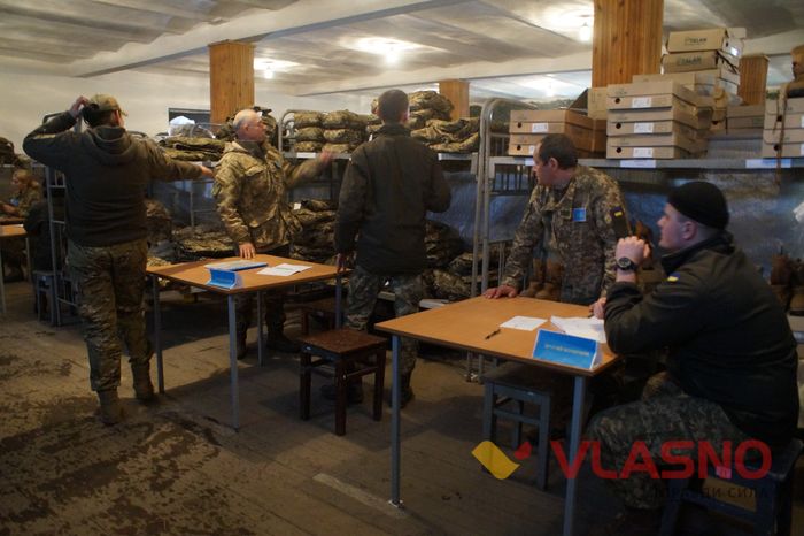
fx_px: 670
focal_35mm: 30
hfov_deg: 62.0
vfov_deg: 43.6
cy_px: 268
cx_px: 402
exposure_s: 1/25
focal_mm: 20
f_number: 4
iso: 3200
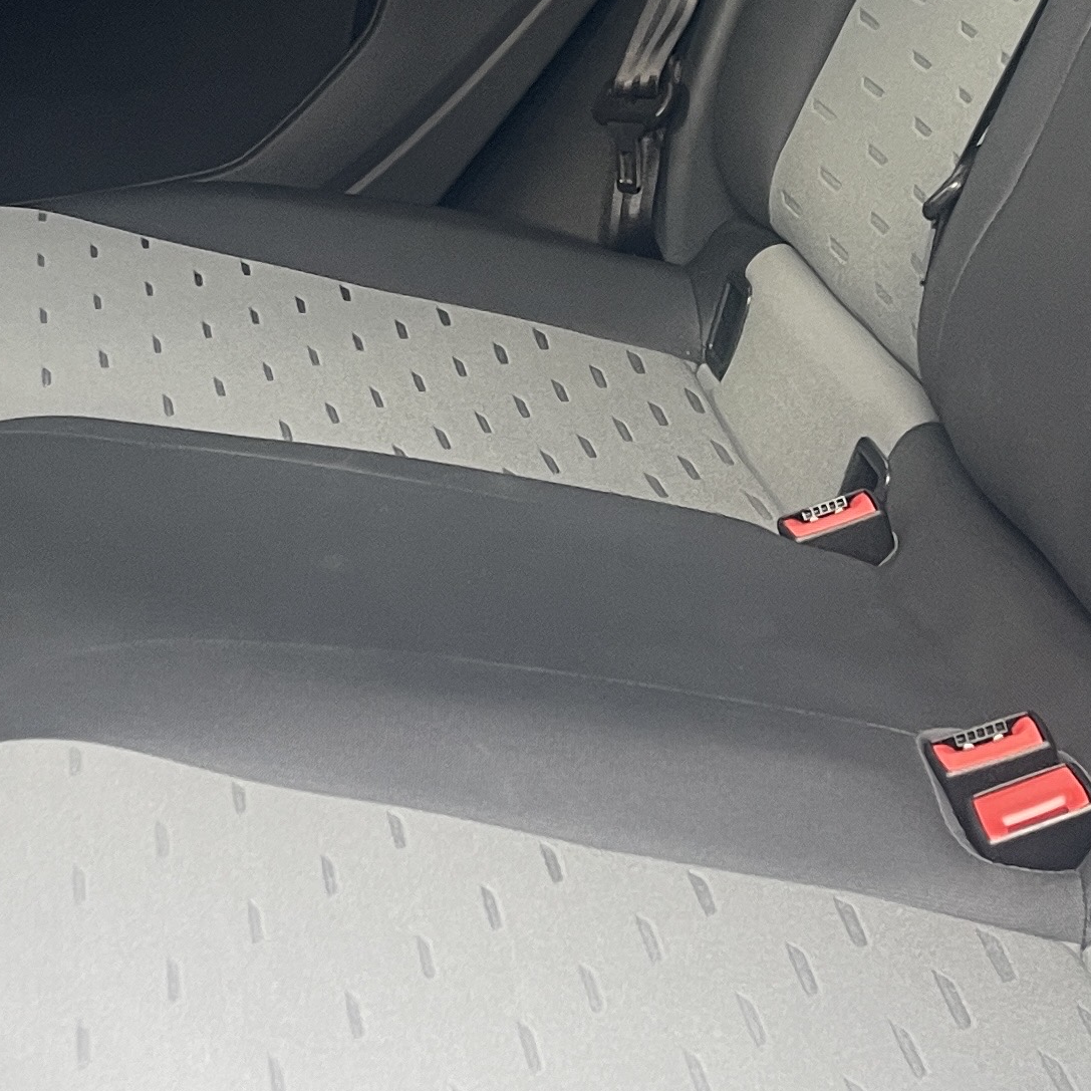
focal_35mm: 82
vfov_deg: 21.0
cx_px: 601
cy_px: 302
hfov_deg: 21.1
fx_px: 2924
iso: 125
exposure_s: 1/68
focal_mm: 5.1
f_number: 1.6
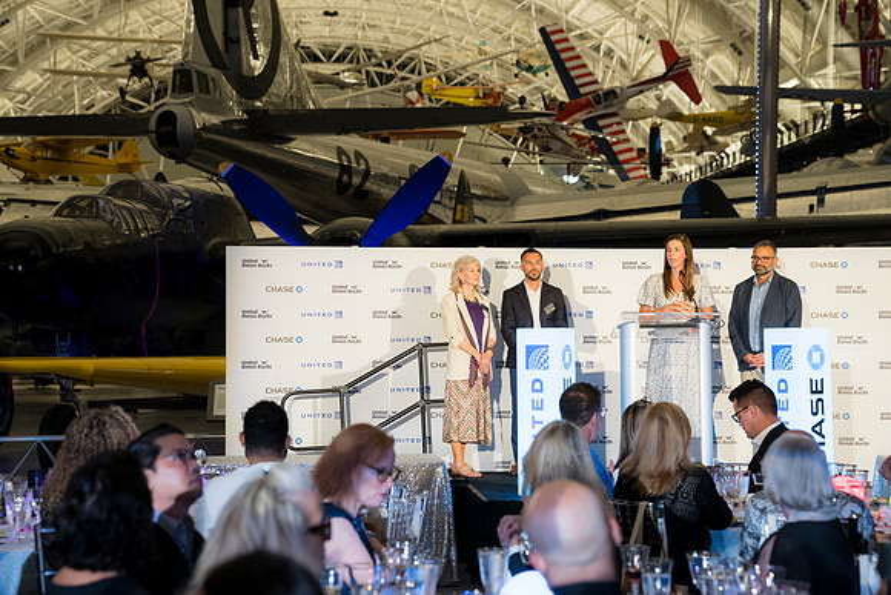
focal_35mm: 75
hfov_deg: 27.0
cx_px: 446
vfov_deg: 18.2
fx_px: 1857
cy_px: 298
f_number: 4
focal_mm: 75
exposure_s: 1/80
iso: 1800
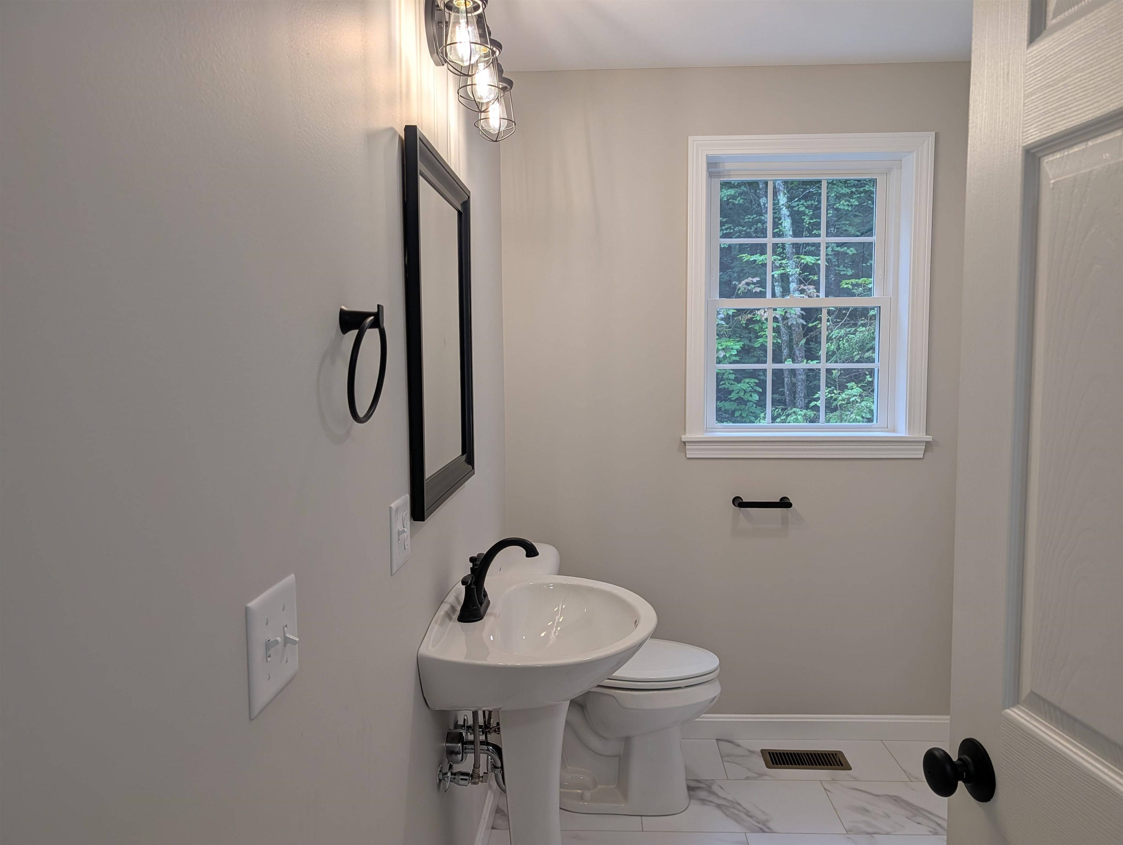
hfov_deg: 71.5
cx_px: 562
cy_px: 422
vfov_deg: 56.9
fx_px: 780
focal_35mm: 24
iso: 25
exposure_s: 1/120
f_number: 1.68
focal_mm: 6.9
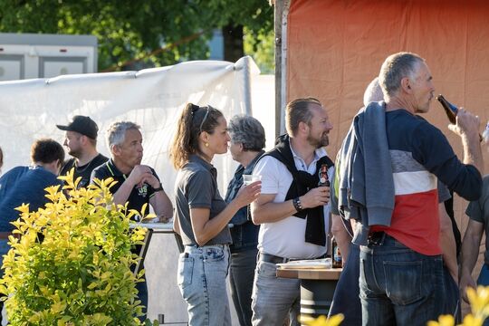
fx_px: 2716
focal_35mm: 200
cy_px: 163
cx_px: 244
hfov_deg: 10.3
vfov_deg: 6.9
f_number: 8
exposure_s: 1/100
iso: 220
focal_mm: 200
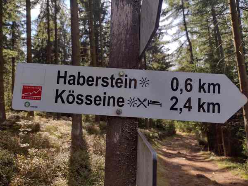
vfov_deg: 51.4
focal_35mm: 27
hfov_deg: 65.3
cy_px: 93
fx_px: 193
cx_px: 124
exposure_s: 1/589
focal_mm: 4.71
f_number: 1.7
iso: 100
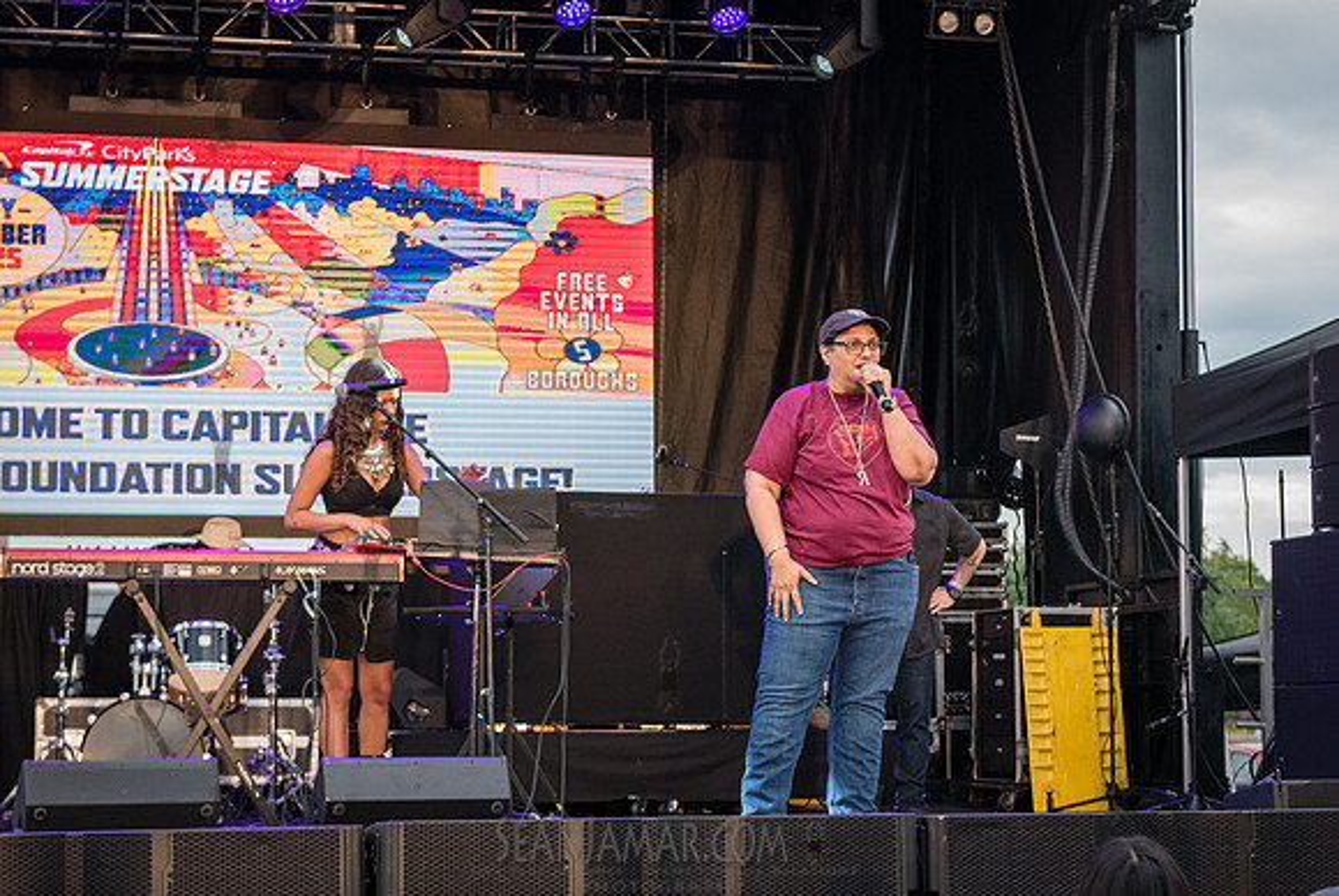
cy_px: 461
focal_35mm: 75
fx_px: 2798
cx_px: 690
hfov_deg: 26.9
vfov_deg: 18.2
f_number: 4.5
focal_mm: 70
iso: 3200
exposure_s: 1/1000
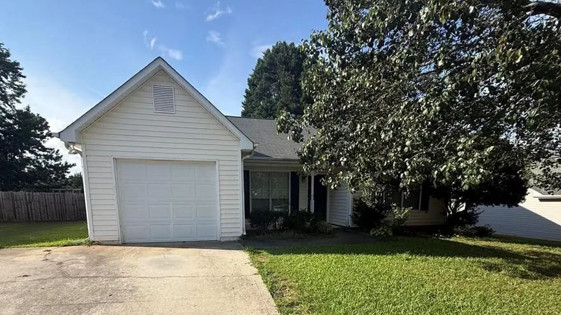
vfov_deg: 57.7
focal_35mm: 18
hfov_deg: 92.6
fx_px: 268
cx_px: 272
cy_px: 239
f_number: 2.2
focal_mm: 2.22
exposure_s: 1/1001
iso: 50
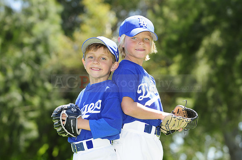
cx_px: 121
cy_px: 80
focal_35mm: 153
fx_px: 1027
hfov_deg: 13.4
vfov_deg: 8.9
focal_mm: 102
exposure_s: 1/500
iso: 200
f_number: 4
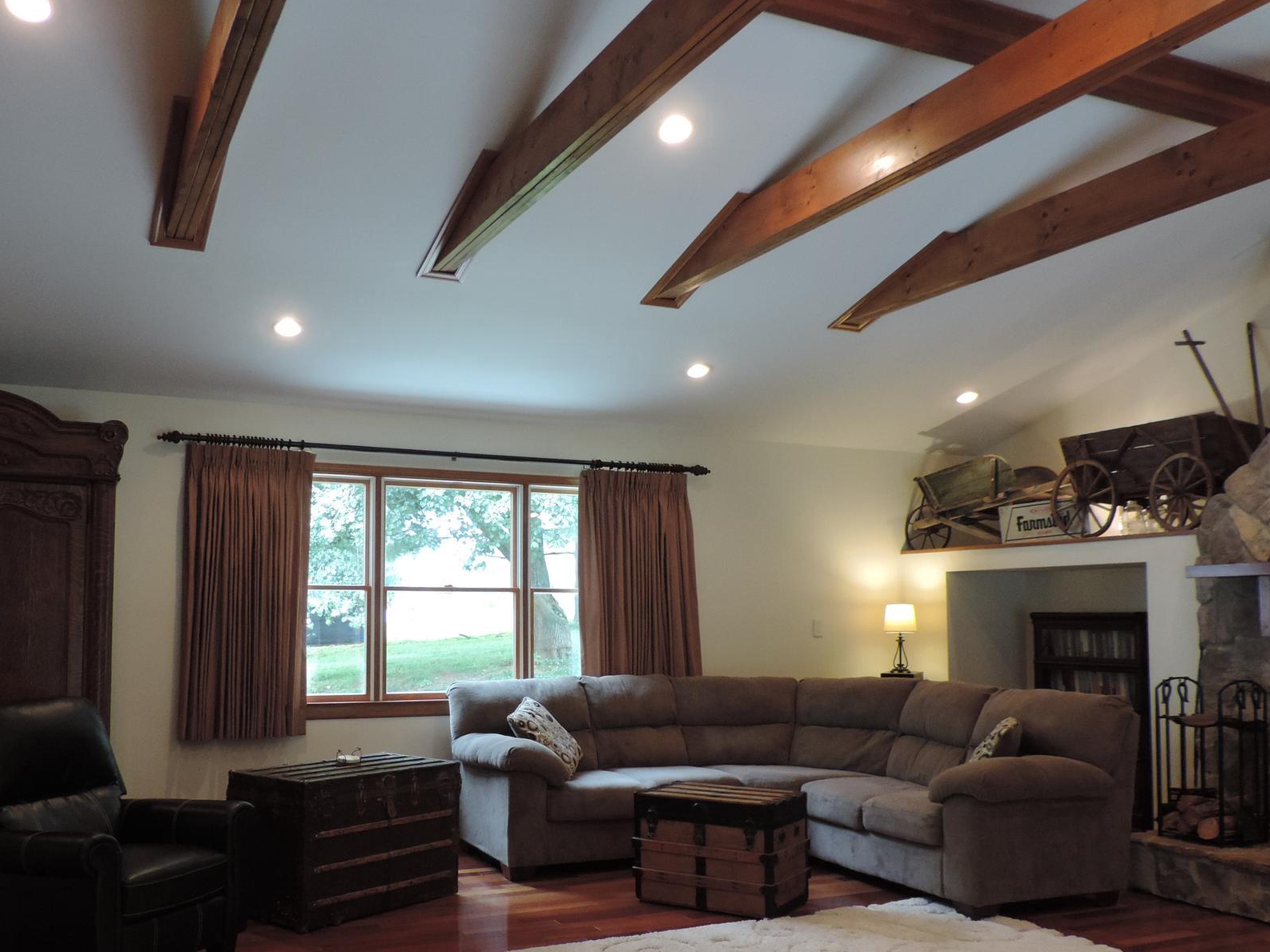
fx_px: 1137
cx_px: 561
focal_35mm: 31
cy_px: 548
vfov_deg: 45.3
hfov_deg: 58.2
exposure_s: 1/30
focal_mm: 4.3
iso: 320
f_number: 3
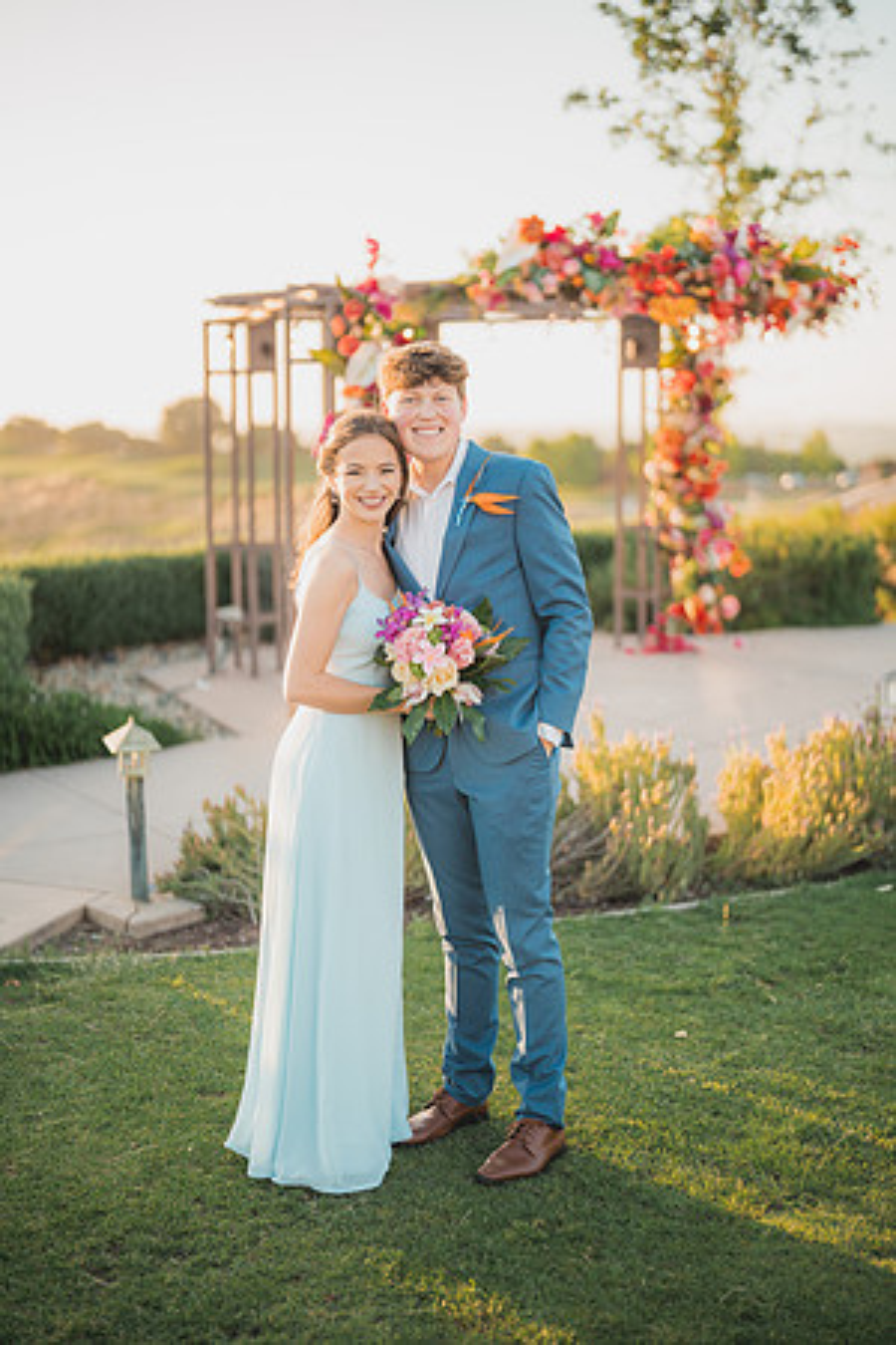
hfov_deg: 27.0
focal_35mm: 50
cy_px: 672
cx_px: 448
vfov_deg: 39.6
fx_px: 1867
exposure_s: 1/2000
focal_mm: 50
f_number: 1.2
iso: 200
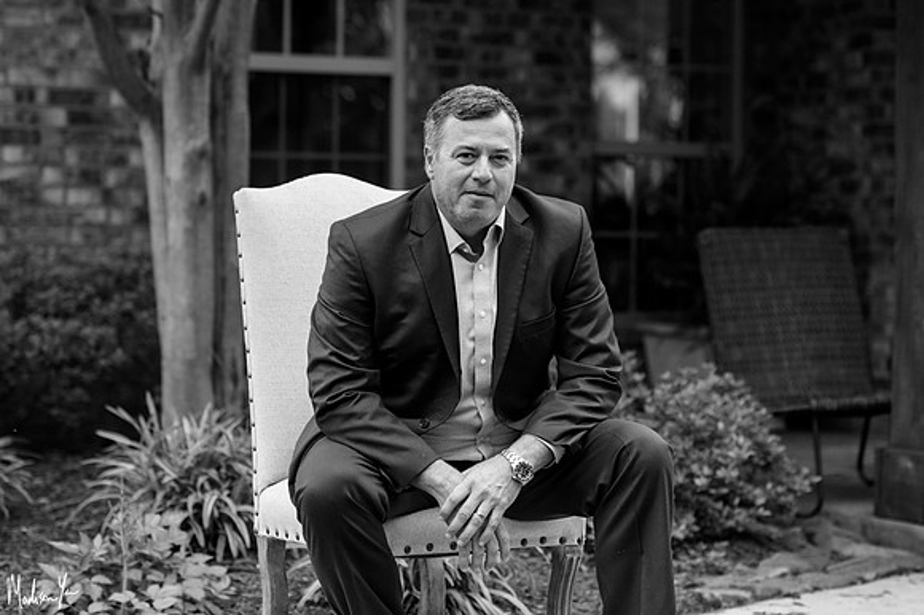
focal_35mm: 98
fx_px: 2524
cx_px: 466
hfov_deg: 20.7
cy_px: 280
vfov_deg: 13.9
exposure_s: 1/5000
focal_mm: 85
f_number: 2.8
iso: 800
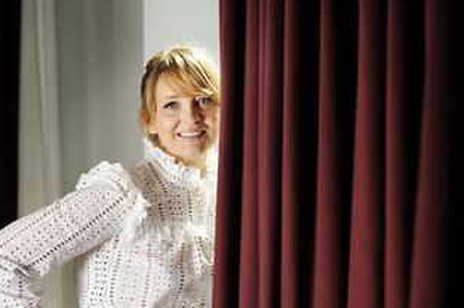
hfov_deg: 21.4
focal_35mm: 95
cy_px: 213
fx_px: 1223
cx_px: 185
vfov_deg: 14.3
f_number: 3.5
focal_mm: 66
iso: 400
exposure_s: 1/500
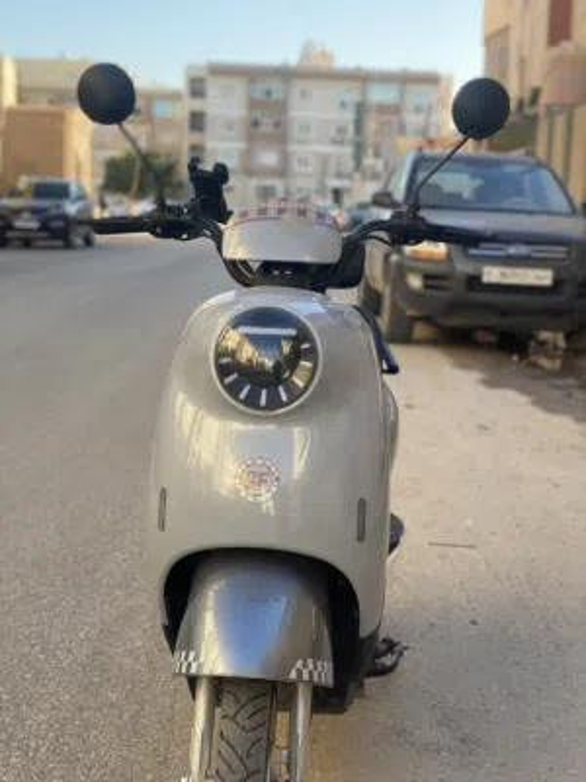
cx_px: 293
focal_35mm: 52
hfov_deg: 28.0
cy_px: 391
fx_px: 1174
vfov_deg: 36.8
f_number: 2
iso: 20
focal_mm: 6
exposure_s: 1/198
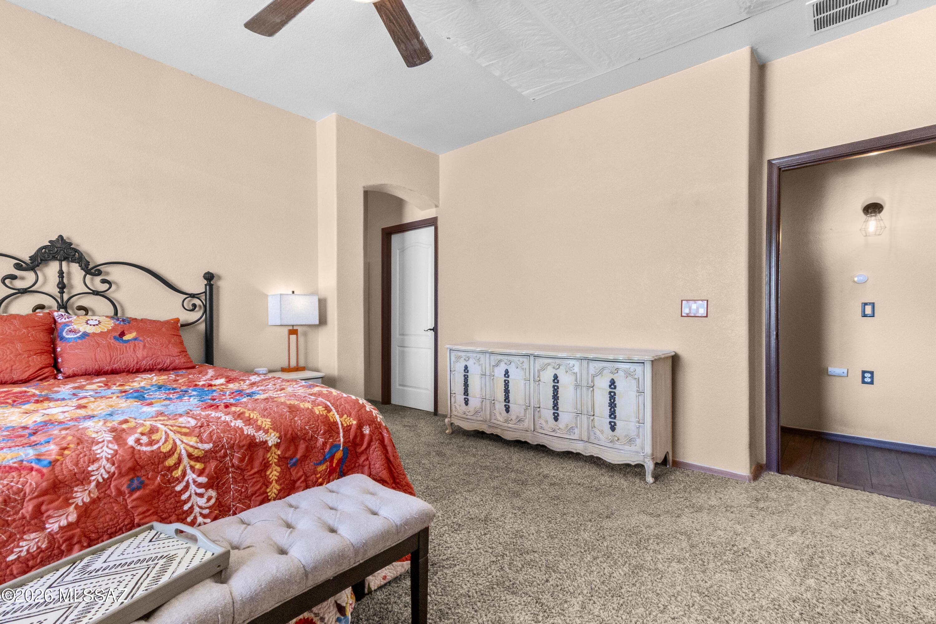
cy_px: 312
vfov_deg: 77.3
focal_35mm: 15
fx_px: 390
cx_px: 468
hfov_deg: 100.4
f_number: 22
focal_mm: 10
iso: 800
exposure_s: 1/3
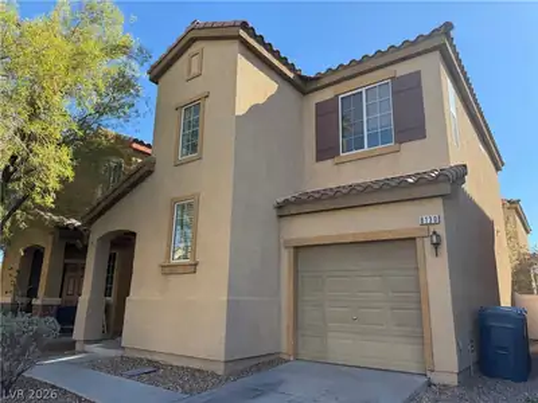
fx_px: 373
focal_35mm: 24
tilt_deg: +14.4
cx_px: 269
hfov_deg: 71.6
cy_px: 202
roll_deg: -2.0
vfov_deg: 56.8
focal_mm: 6.76
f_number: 1.78
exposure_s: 1/1653
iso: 80
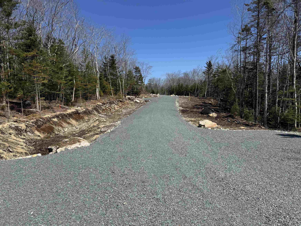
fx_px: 209
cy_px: 113
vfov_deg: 56.8
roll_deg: +1.1
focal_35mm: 24
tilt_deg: -3.9
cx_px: 150
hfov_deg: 71.6
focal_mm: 6.76
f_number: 1.78
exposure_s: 1/5814
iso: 80
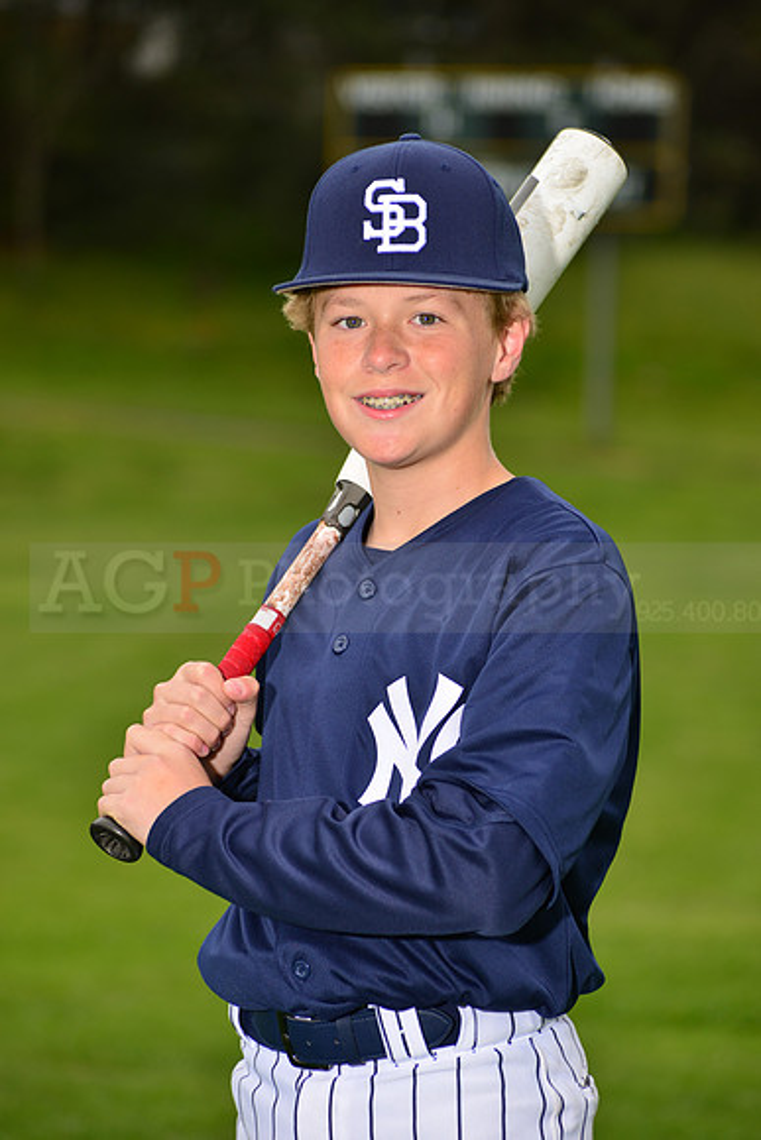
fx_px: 5387
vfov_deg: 12.1
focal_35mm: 170
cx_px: 380
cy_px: 570
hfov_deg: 8.1
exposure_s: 1/200
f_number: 6.3
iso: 200
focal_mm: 170
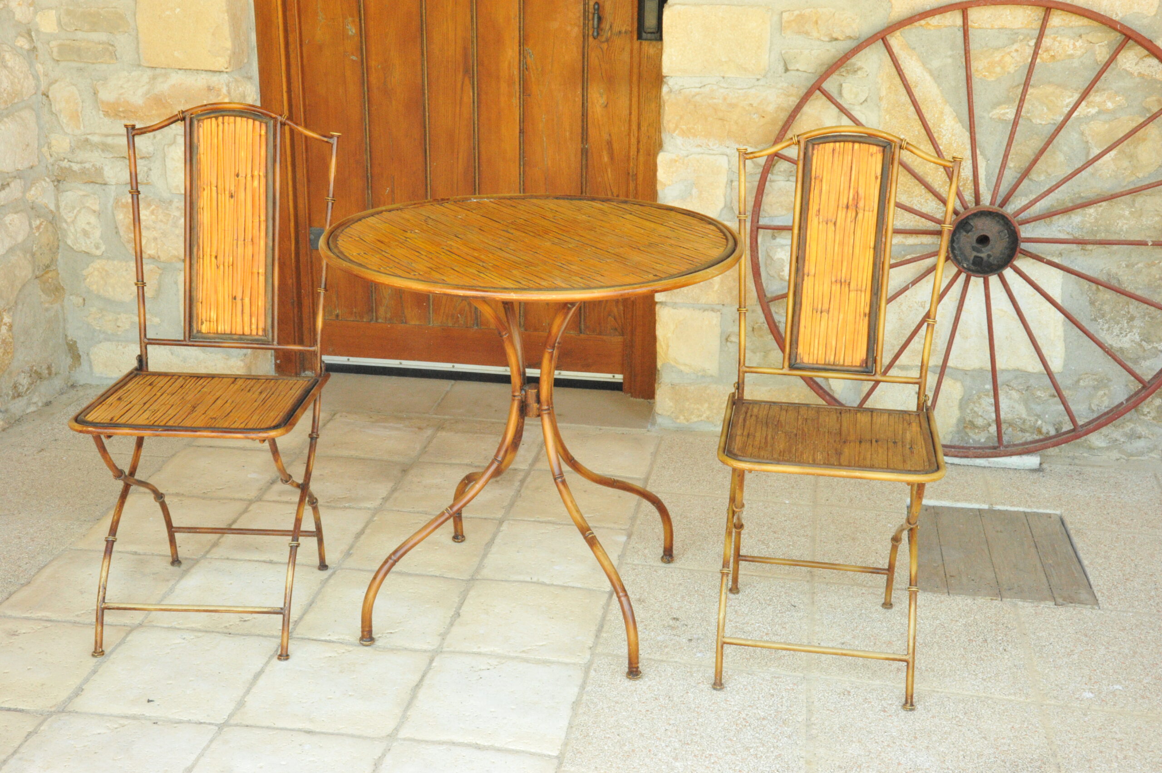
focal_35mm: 48
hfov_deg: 41.1
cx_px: 581
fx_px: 1548
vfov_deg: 28.0
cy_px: 386
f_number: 22
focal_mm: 48
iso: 6400
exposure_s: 1/30
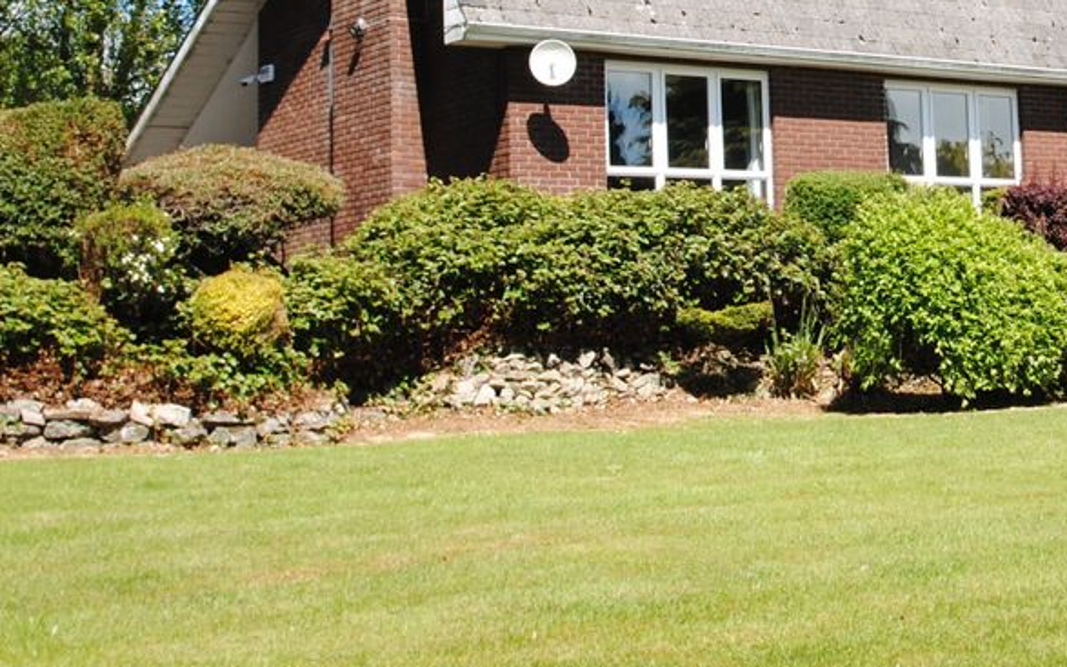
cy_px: 11
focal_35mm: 71
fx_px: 2072
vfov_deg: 17.9
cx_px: 960
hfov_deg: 27.8
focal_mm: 19
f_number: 7.1
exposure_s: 1/200
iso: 100
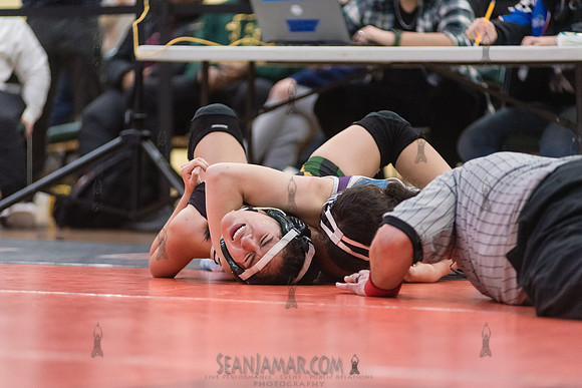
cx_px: 291
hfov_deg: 10.3
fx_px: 3225
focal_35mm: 199
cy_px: 194
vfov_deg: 6.9
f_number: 3.2
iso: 5000
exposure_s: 1/320
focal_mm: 185
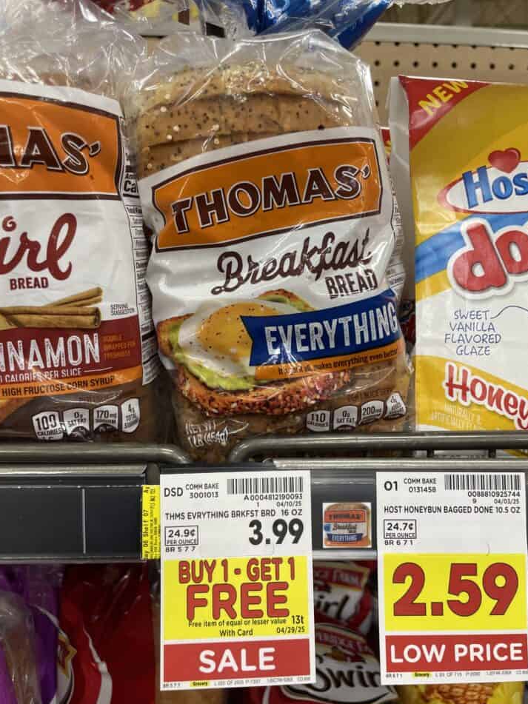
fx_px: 570
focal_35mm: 28
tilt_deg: -6.6
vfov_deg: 63.4
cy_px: 343
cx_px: 267
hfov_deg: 49.7
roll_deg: +0.2
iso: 80
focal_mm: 4.2
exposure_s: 1/60
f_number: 1.6
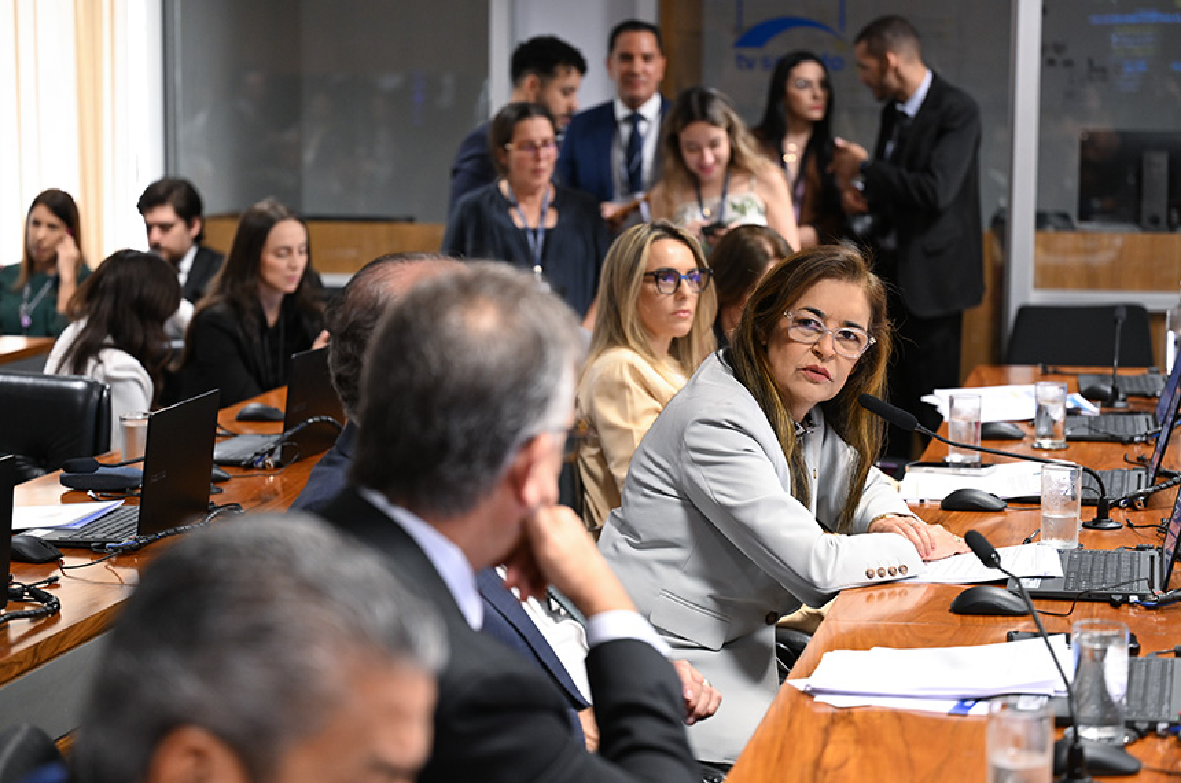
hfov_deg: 28.9
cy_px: 392
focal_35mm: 70
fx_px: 2292
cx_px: 590
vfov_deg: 19.4
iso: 1600
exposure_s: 1/100
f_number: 2.8
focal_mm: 70
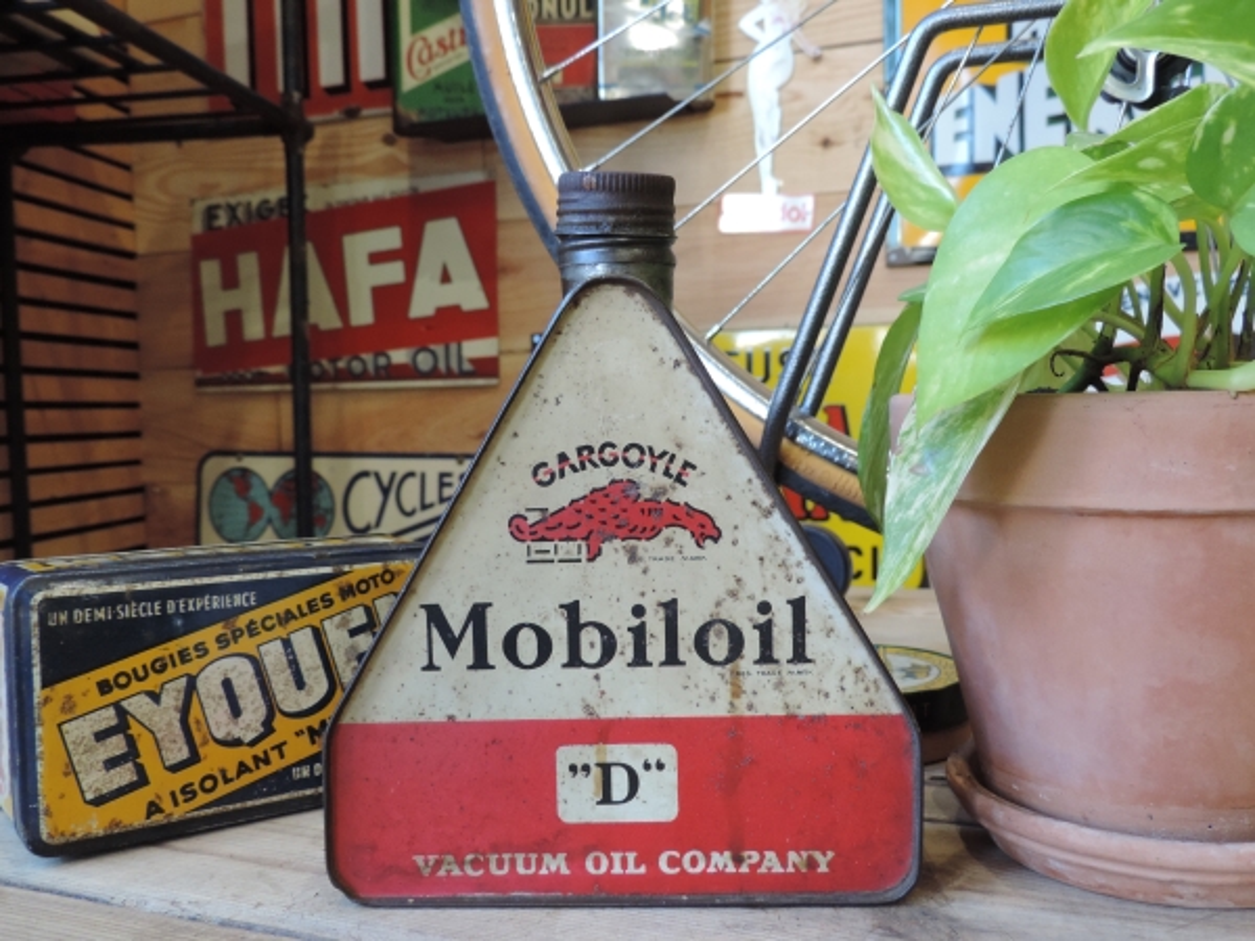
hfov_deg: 55.4
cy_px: 470
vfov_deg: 42.9
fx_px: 1196
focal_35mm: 33
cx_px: 628
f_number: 3.2
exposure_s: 1/30
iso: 400
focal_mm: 5.8
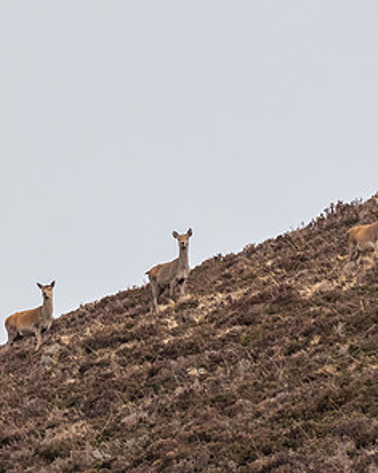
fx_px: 22529
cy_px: 392
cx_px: -158
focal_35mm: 1611
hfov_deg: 1.0
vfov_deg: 1.2
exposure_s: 1/800
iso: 1000
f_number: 4.5
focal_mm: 300
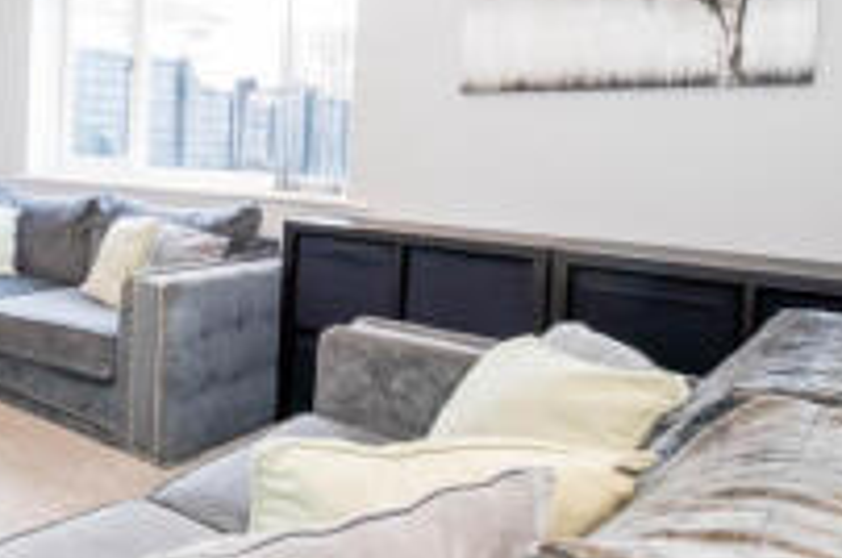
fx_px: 771
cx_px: -75
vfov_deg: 39.1
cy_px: 160
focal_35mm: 33
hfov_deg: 44.4
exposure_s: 1/60
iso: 4000
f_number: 7.1
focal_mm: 14
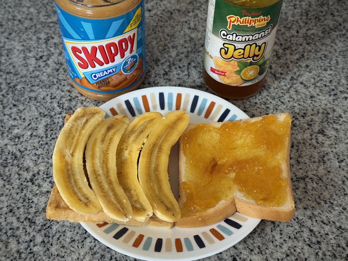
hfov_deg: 38.9
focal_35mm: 49
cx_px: 177
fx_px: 492
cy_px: 132
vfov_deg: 29.7
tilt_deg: -50.9
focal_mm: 6.76
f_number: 1.78
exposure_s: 1/40
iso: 400
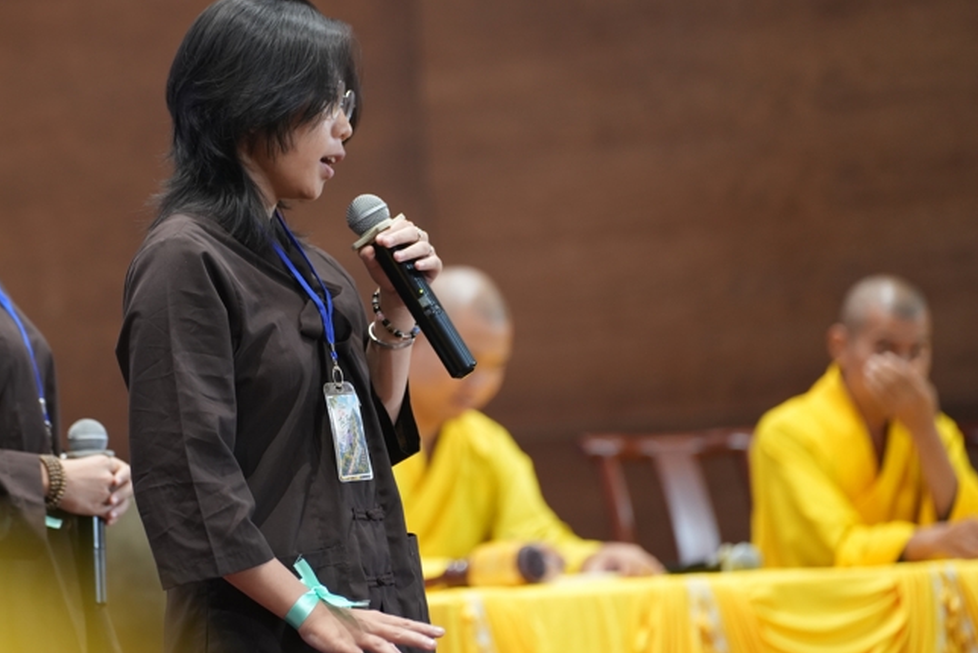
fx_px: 6169
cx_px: 285
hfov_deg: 9.1
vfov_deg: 6.1
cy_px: 293
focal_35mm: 227
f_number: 2.8
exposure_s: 1/80
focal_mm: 150
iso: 1250
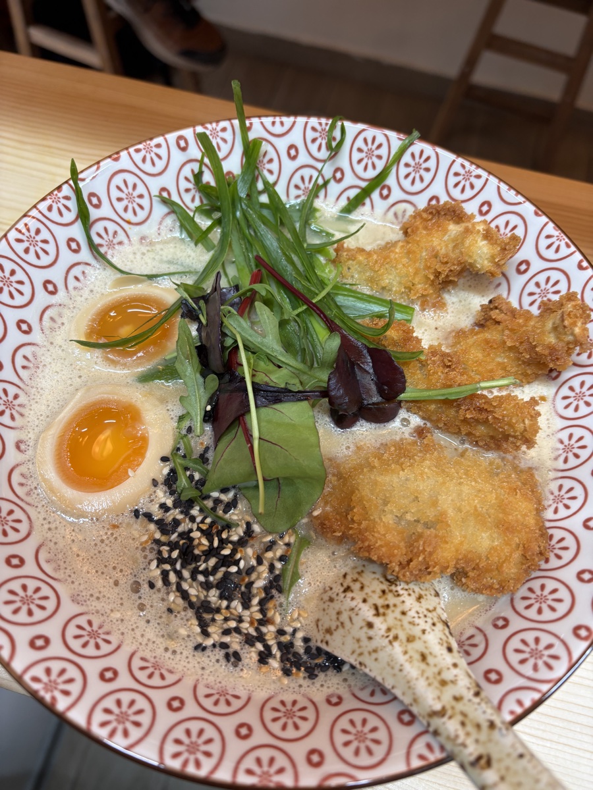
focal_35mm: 26
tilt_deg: -64.9
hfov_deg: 53.1
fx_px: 594
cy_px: 395
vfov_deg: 67.3
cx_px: 296
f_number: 1.6
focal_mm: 5.96
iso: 64
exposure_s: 1/50
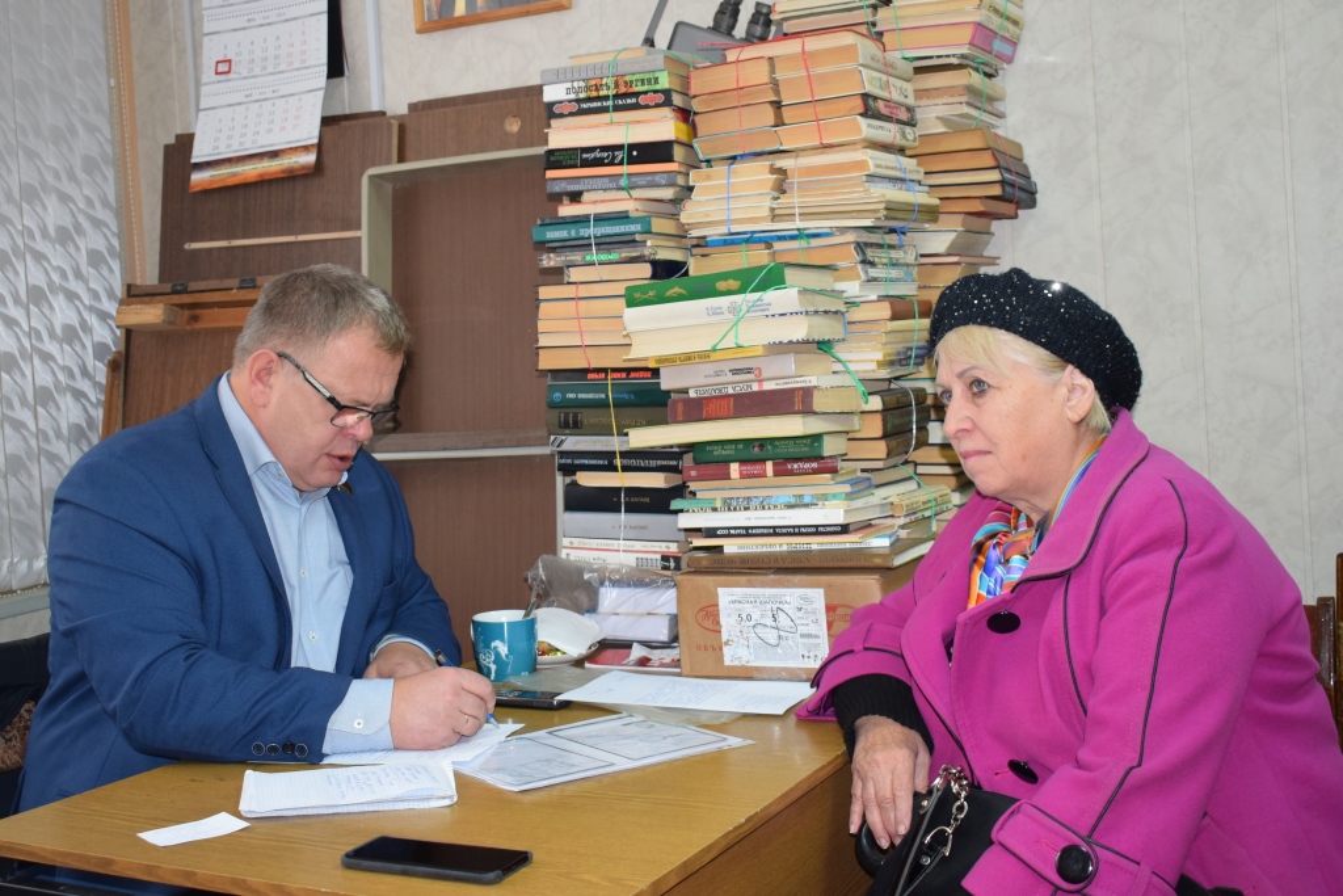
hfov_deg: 51.3
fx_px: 1399
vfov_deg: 35.5
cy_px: 448
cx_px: 672
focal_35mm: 38
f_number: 4.5
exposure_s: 1/80
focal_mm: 25
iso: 800
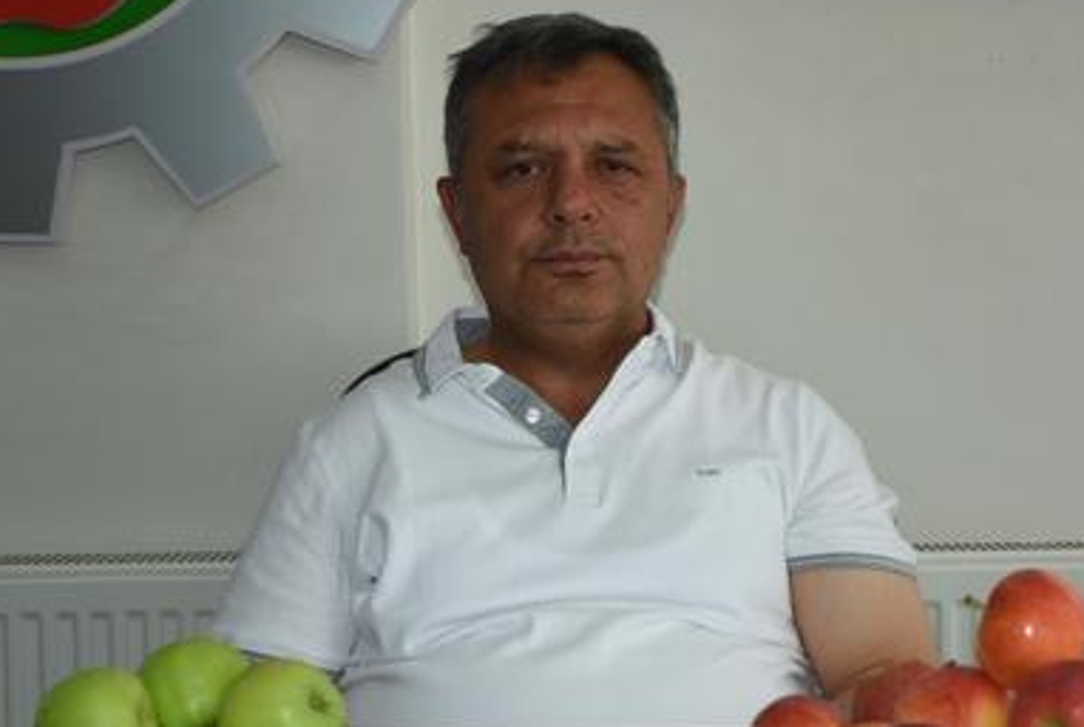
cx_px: 606
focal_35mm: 77
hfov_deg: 26.3
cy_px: 409
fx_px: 2322
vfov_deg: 17.8
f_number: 4
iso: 100
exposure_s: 1/80
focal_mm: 32
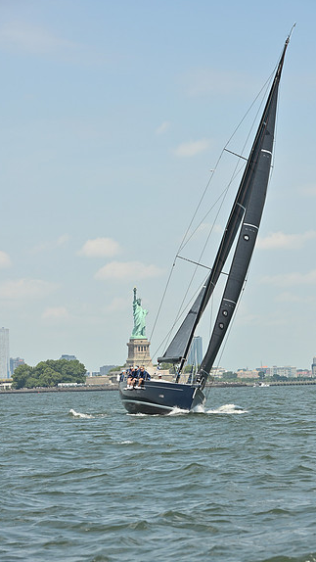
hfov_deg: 9.6
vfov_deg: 16.9
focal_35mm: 127
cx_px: 176
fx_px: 1891
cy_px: 282
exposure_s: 1/1250
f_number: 8
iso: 320
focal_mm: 120
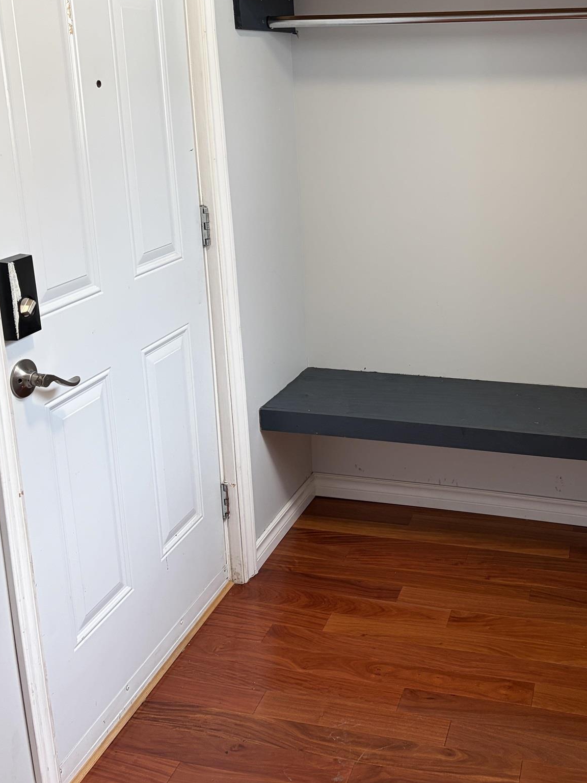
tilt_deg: -13.3
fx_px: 882
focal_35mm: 39
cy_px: 286
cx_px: 394
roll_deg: +0.8
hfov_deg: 36.4
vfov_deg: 47.4
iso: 100
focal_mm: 5.96
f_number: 1.6
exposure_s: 1/120
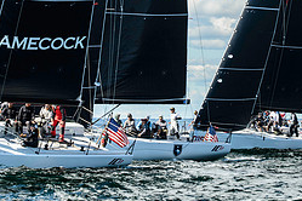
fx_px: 2449
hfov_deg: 7.0
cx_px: 249
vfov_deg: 4.7
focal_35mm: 292
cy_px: -26
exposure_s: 1/800
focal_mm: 120
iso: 250
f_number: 5
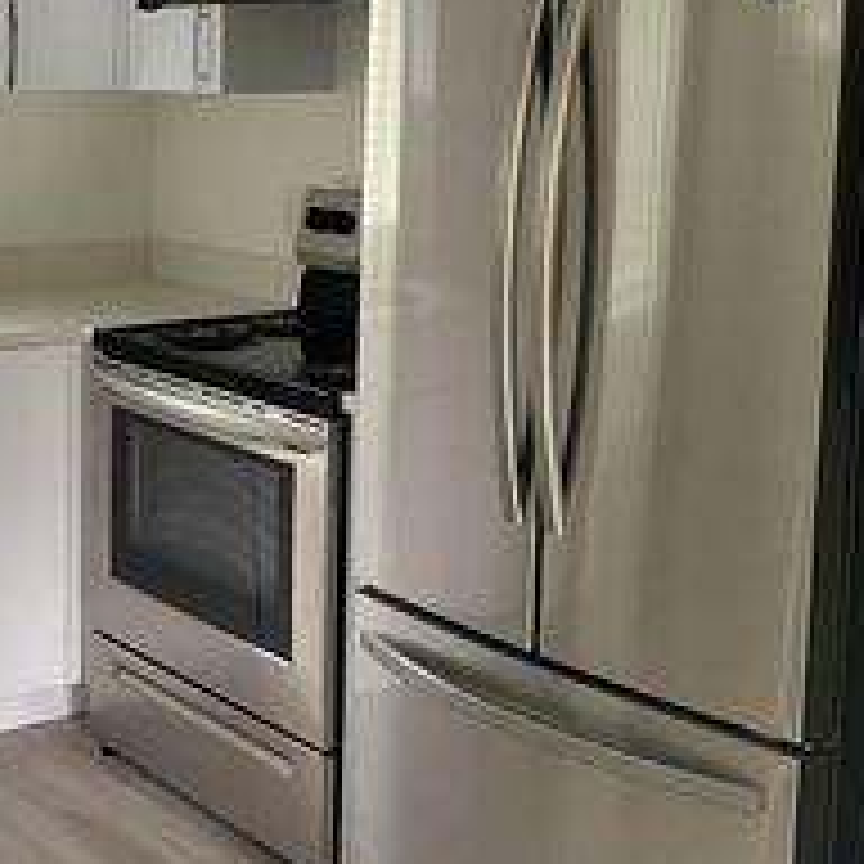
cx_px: -9
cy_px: 245
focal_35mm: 60
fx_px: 1694
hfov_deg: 27.0
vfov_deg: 28.3
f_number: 1.8
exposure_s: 1/76
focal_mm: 4.25
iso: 125
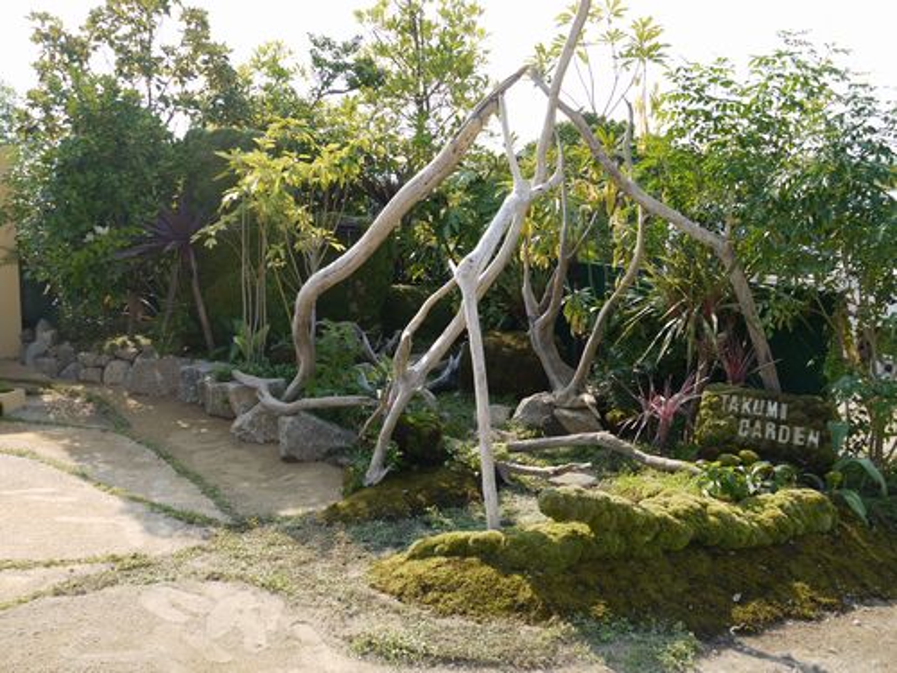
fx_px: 881
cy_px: 336
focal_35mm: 34
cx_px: 448
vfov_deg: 41.8
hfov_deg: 54.0
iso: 100
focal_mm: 17
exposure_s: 1/250
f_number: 5.6
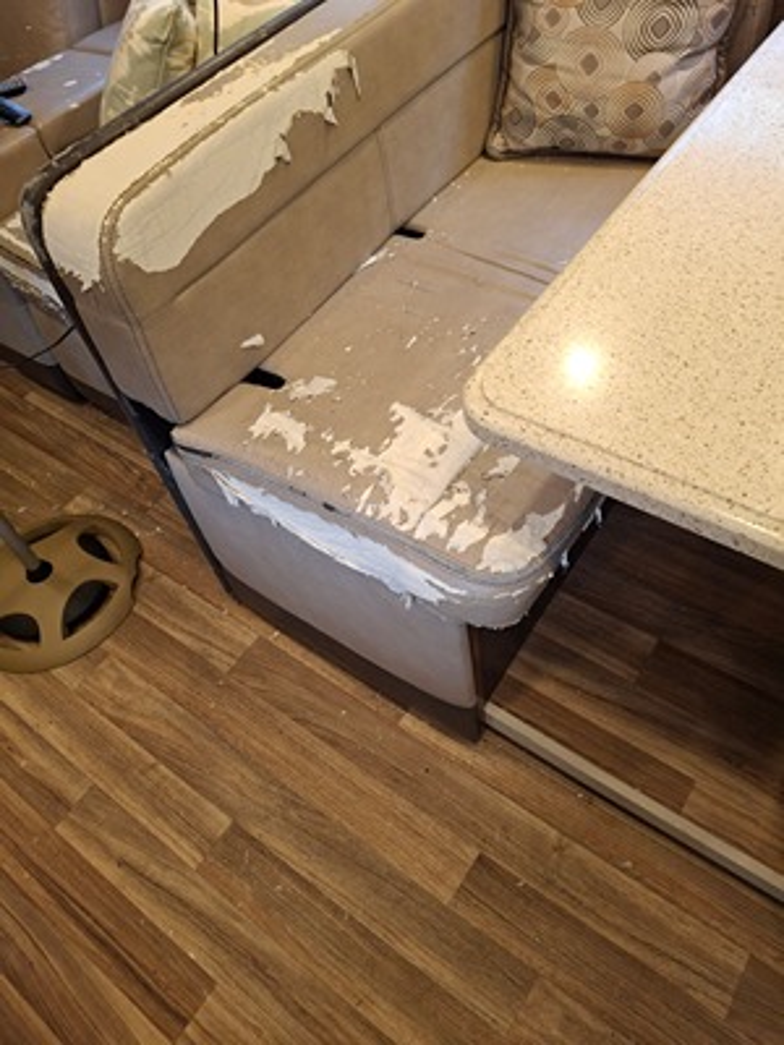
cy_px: 522
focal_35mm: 25
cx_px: 392
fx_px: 755
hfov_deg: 54.9
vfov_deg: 69.4
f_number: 1.8
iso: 250
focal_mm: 4.69
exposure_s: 1/50
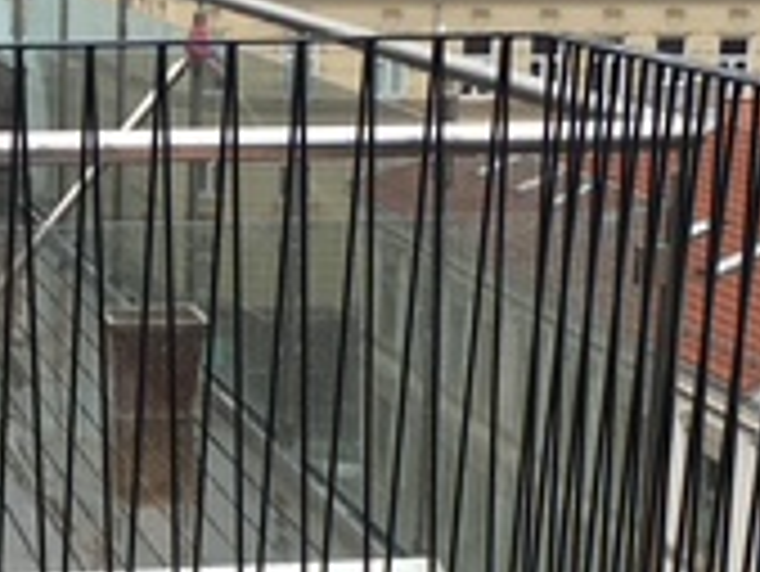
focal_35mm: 110
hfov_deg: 17.6
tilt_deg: -17.6
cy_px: 725
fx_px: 2417
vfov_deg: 13.1
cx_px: 58
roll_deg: +0.1
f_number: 2.2
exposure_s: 1/109
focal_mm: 4.15
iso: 25
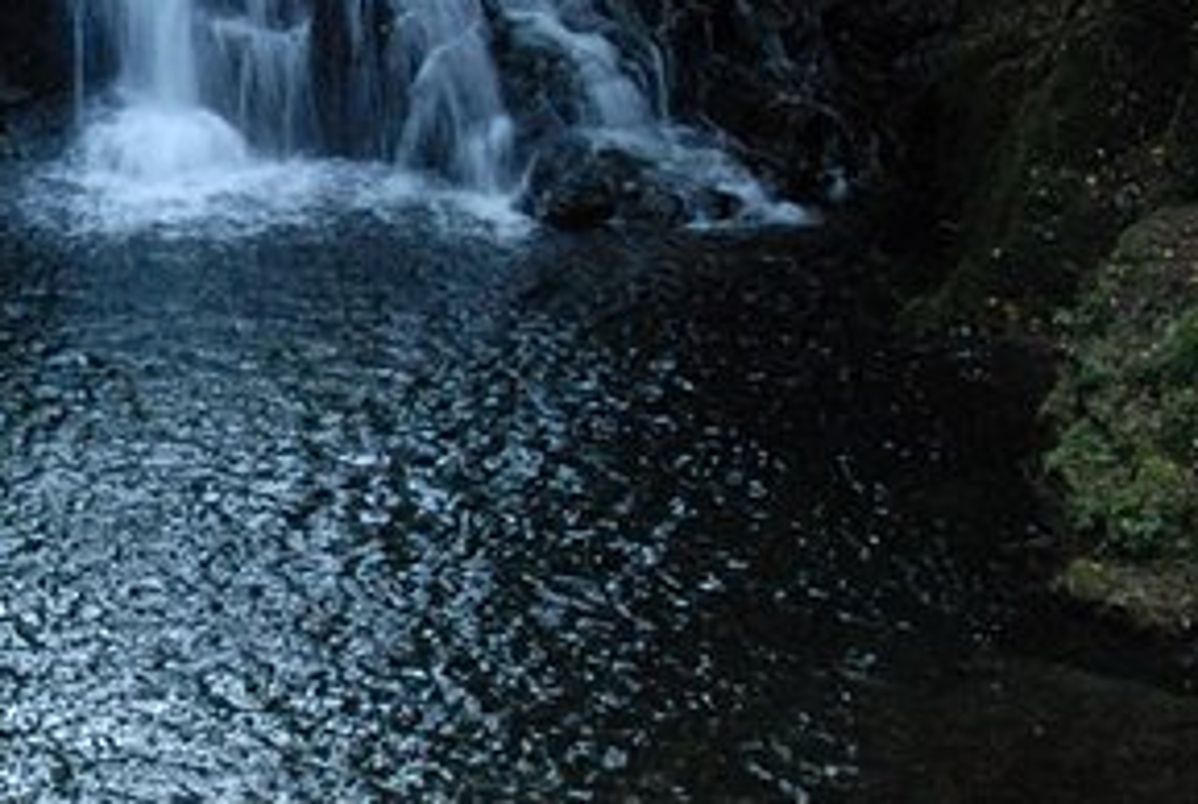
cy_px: 276
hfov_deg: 14.6
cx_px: -37
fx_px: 4602
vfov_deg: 10.0
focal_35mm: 138
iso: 800
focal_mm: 26
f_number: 11
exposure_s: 1/10
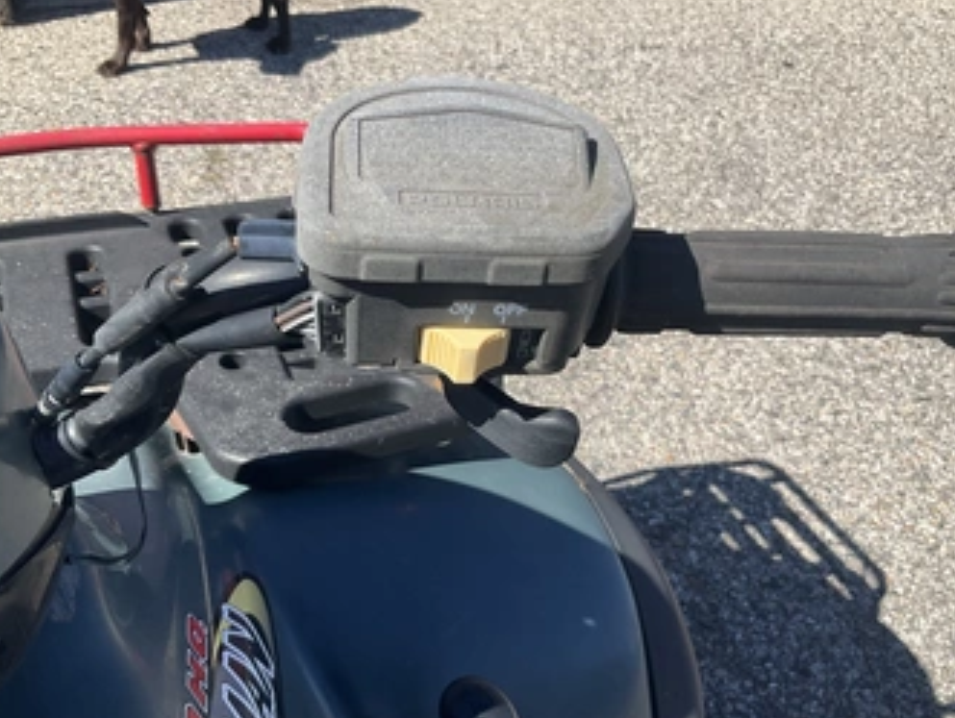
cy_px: 386
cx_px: 465
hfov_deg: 52.6
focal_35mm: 35
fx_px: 967
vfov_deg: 40.7
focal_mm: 3
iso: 25
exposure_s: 1/1451
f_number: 1.8
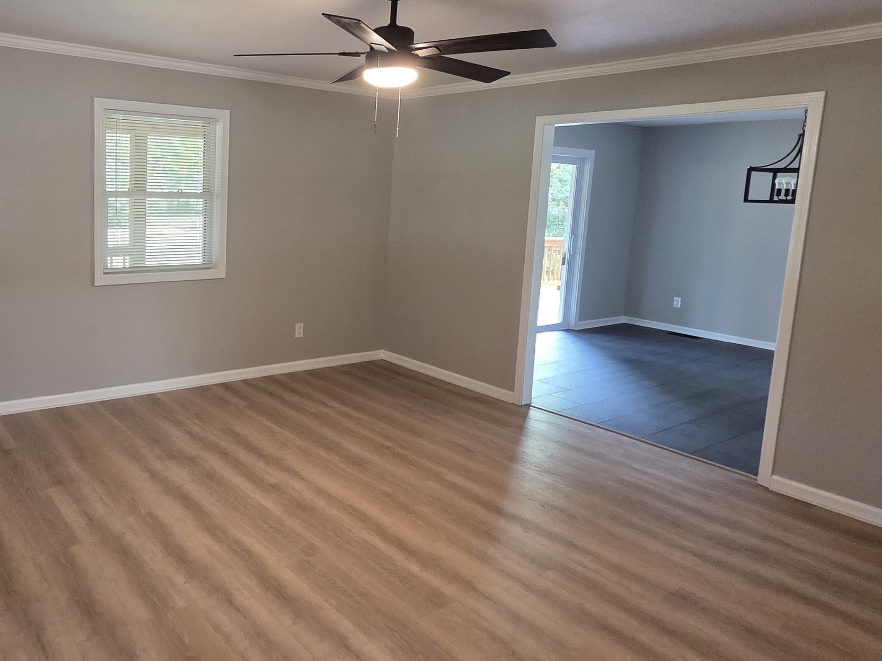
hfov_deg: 68.6
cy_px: 271
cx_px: 262
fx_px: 612
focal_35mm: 24
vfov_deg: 56.5
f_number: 2.2
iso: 640
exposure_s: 1/60
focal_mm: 2.2
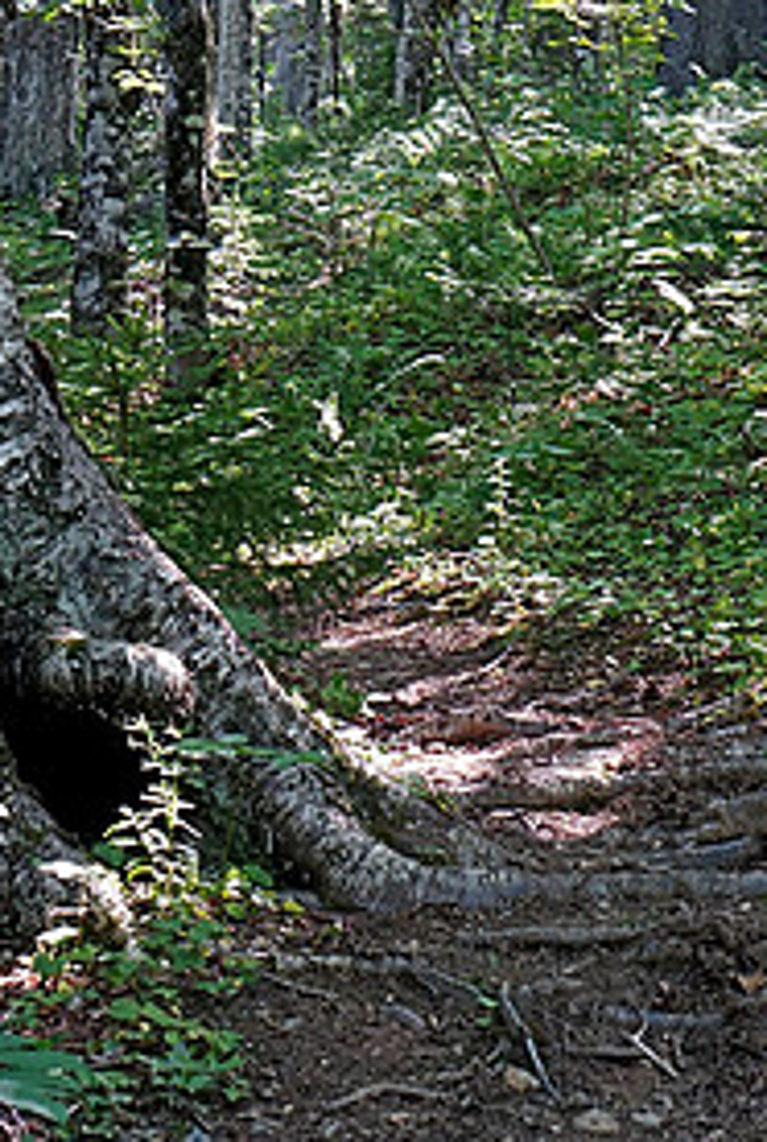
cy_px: 437
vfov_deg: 15.3
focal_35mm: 134
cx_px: 443
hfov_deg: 10.3
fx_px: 4255
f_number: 9
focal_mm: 55
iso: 800
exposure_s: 1/30
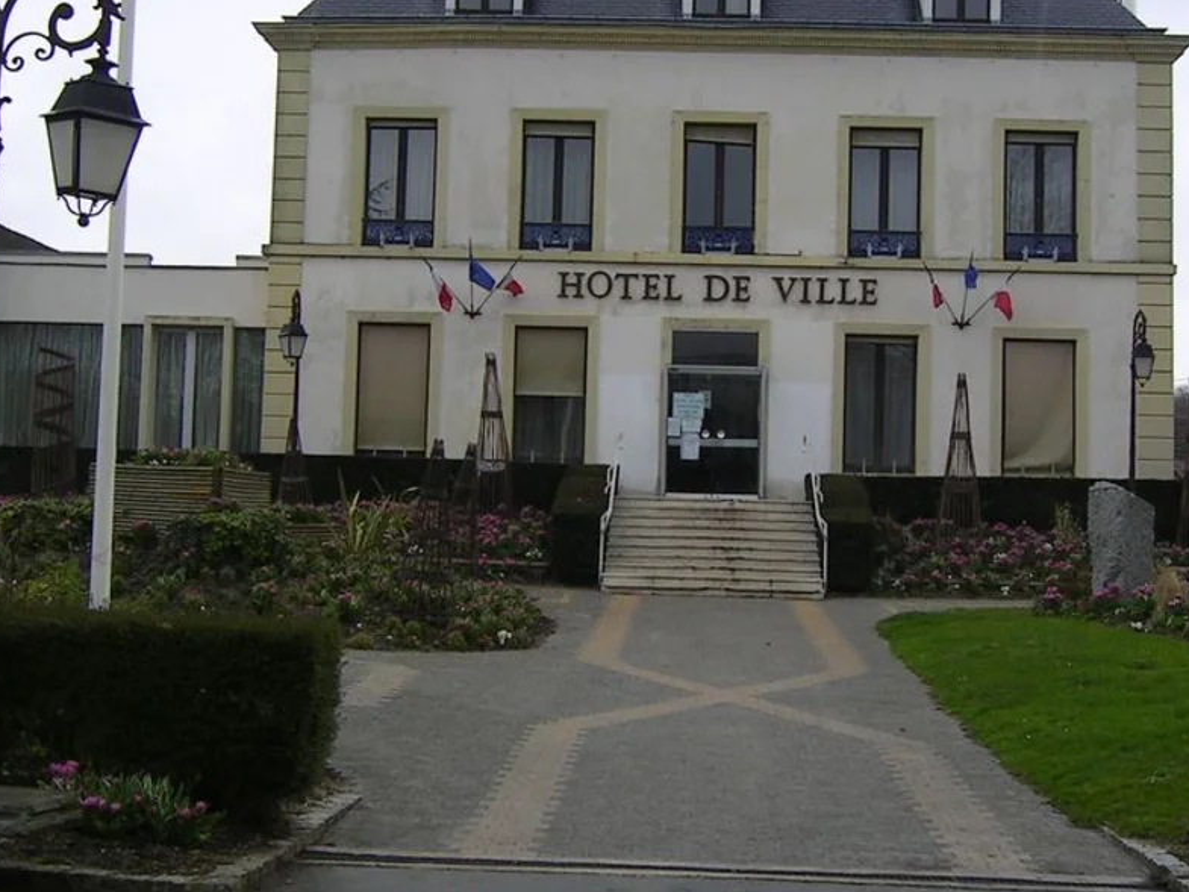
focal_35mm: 55
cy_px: 388
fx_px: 1889
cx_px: 648
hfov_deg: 34.9
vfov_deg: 26.5
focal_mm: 5.6
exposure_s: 1/119
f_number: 4.8
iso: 50
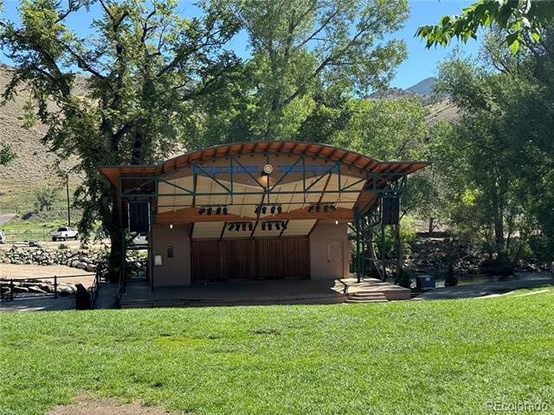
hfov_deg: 39.7
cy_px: 208
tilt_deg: -1.5
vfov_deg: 30.3
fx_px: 768
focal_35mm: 48
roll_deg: +1.6
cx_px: 277
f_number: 1.78
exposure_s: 1/1312
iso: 64
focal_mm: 6.76
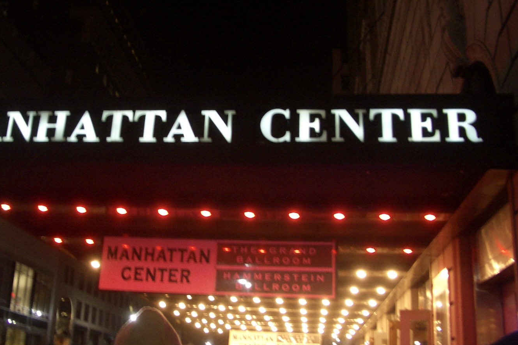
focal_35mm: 43
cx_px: 218
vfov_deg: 31.2
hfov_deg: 45.3
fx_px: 619
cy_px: 170
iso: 100
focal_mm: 5.8
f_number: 2.6
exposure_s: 1/8
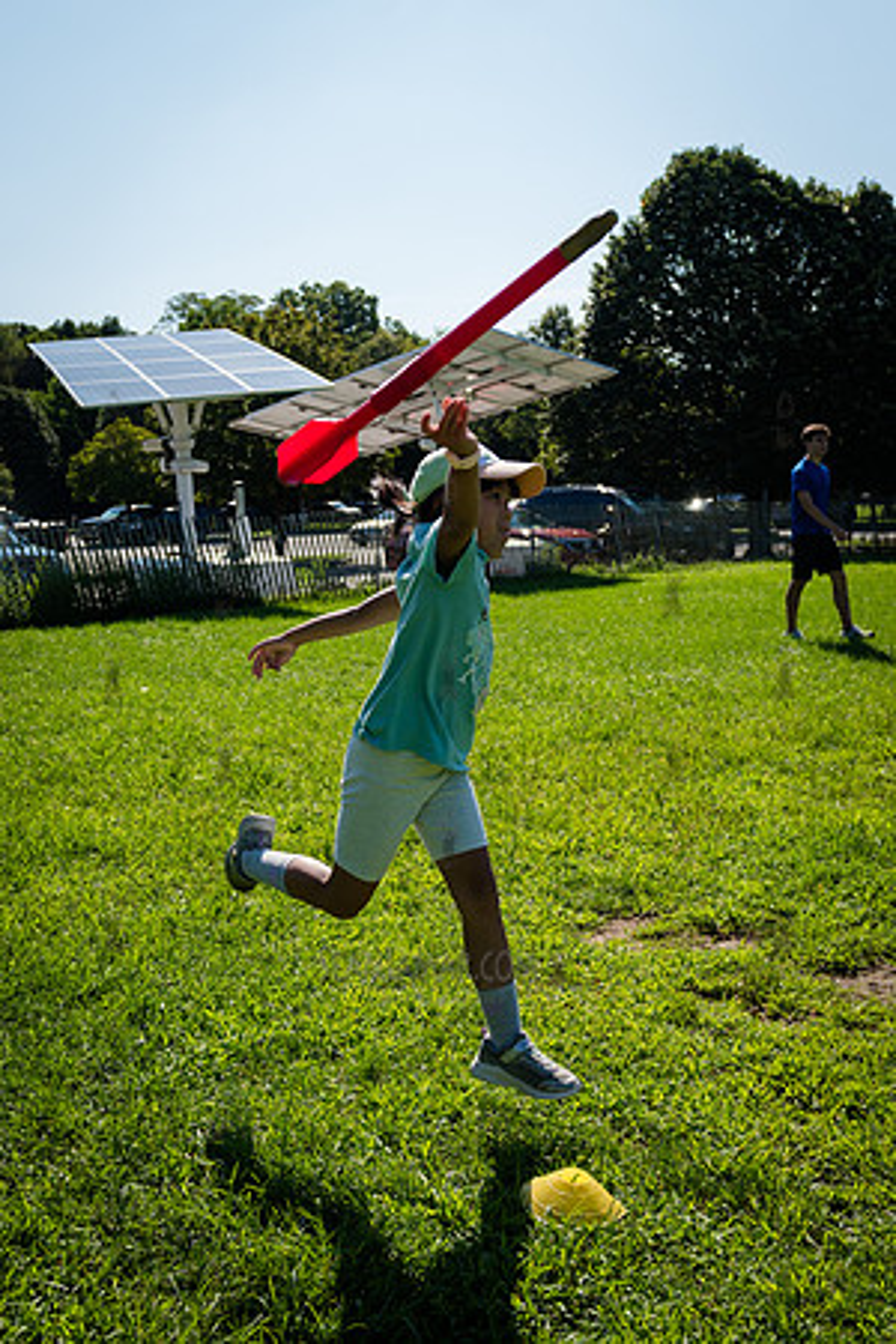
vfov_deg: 47.9
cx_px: 418
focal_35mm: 40
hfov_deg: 33.0
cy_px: 672
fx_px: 1511
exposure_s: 1/1600
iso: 200
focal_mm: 27
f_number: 3.5
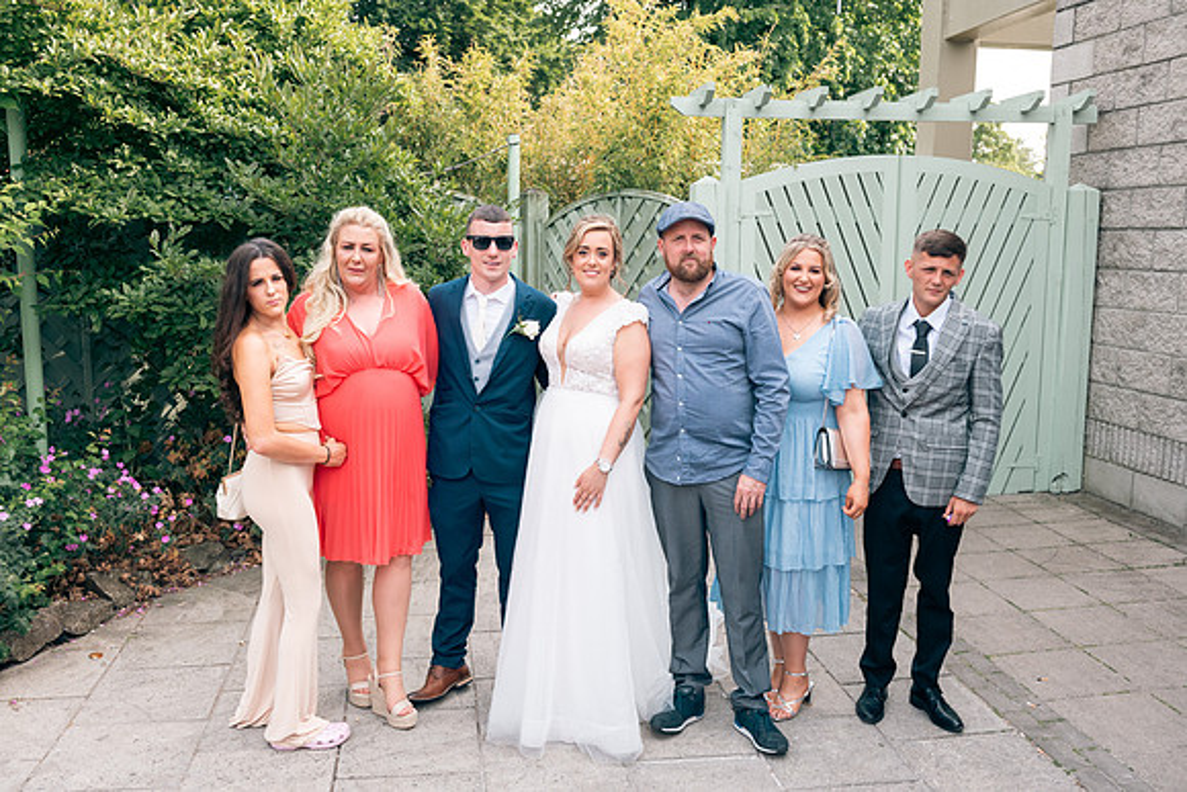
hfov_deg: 58.7
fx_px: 1055
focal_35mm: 32
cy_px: 396
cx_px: 594
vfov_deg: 41.1
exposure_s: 1/160
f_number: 6.3
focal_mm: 32
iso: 160
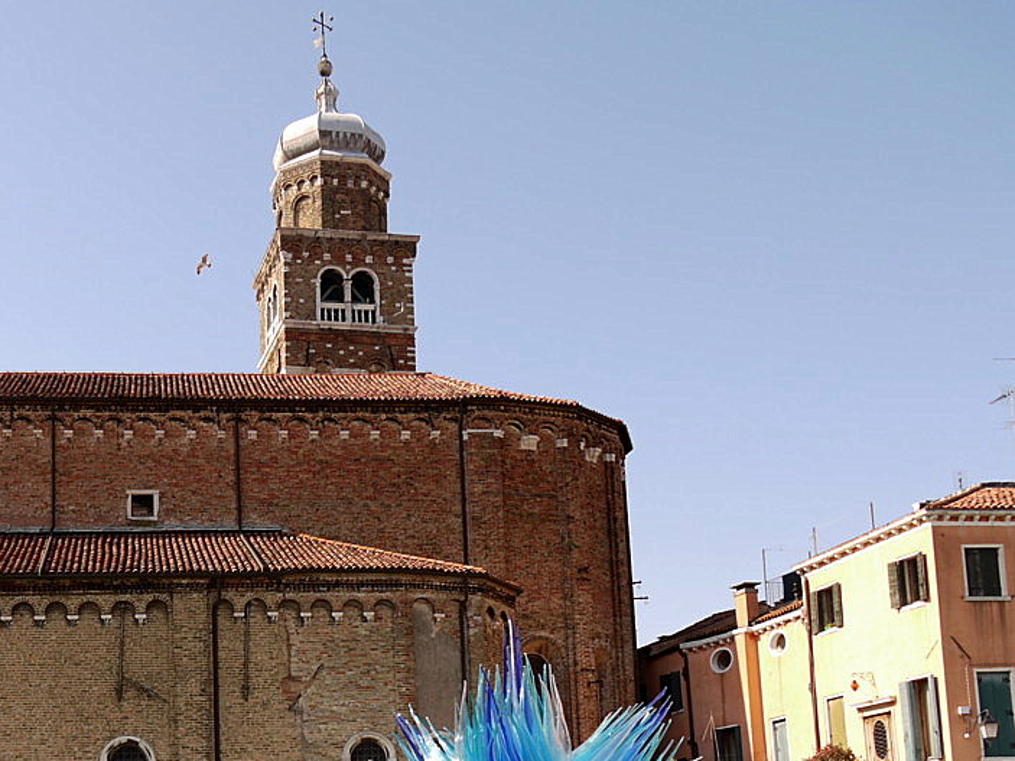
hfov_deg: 36.7
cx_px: 264
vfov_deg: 27.6
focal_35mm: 51
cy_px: 670
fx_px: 1495
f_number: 5
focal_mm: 14
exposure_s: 1/400
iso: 100
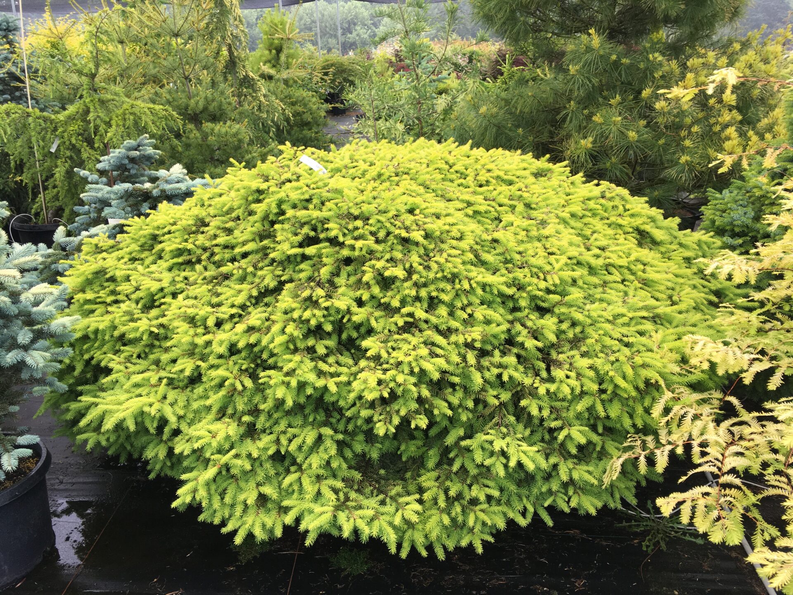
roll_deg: +1.9
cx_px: 396
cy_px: 298
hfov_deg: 61.7
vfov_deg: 48.2
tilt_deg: -19.8
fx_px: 664
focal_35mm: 29
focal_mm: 4.15
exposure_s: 1/120
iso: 25
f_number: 2.2
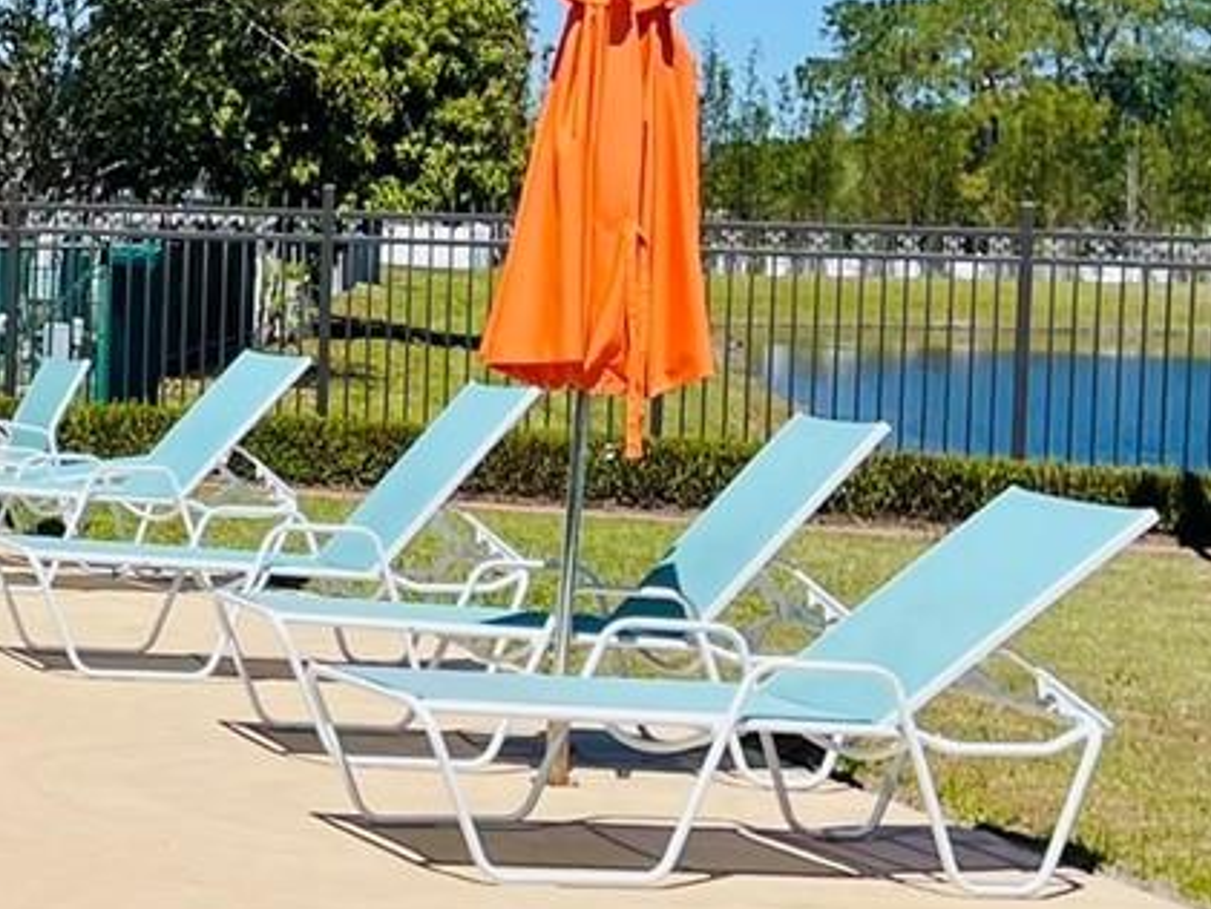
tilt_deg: -2.9
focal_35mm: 95
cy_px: 305
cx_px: -785
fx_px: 3324
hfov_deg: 17.7
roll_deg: -1.0
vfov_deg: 15.5
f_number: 1.6
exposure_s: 1/5917
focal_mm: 5.1
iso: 32
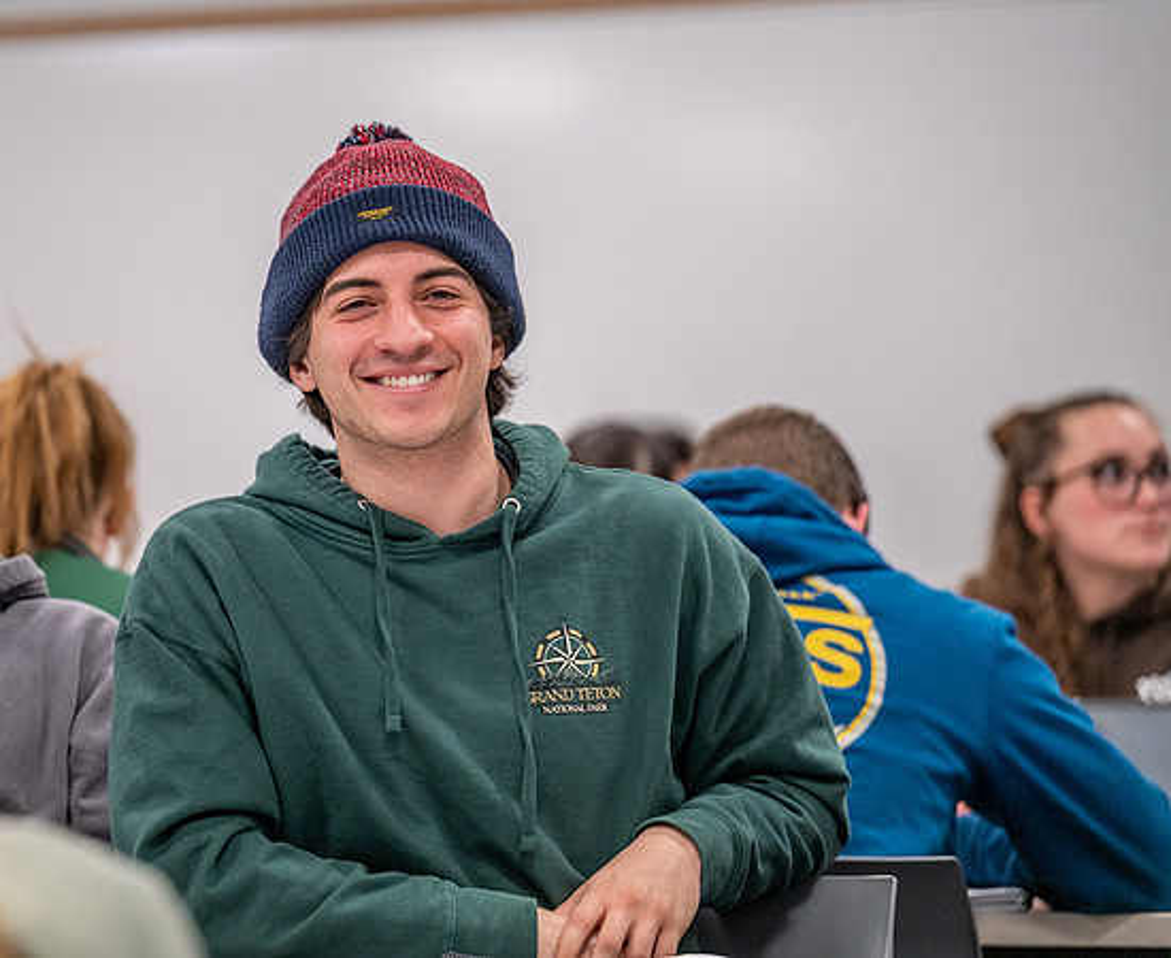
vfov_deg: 9.5
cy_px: 379
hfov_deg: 11.5
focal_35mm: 165
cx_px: 305
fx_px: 5785
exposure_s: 1/125
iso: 500
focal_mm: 120
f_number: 2.8
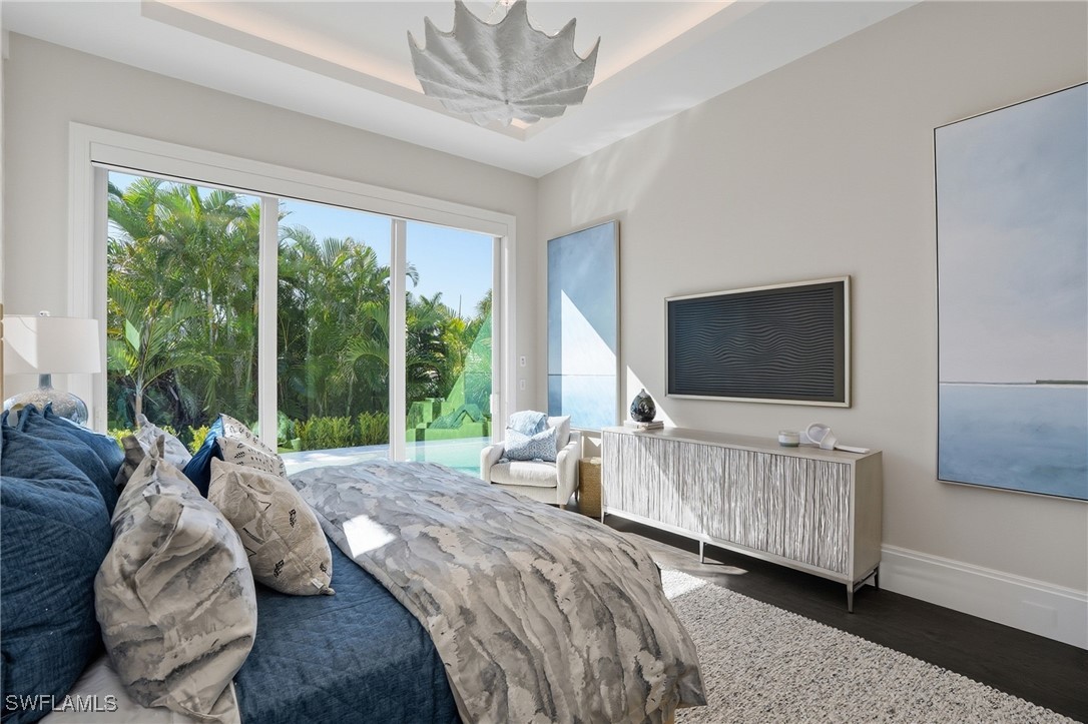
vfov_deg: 73.7
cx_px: 544
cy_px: 362
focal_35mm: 16
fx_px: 483
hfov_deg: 96.8
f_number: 9
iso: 400
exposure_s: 1/800
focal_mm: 16
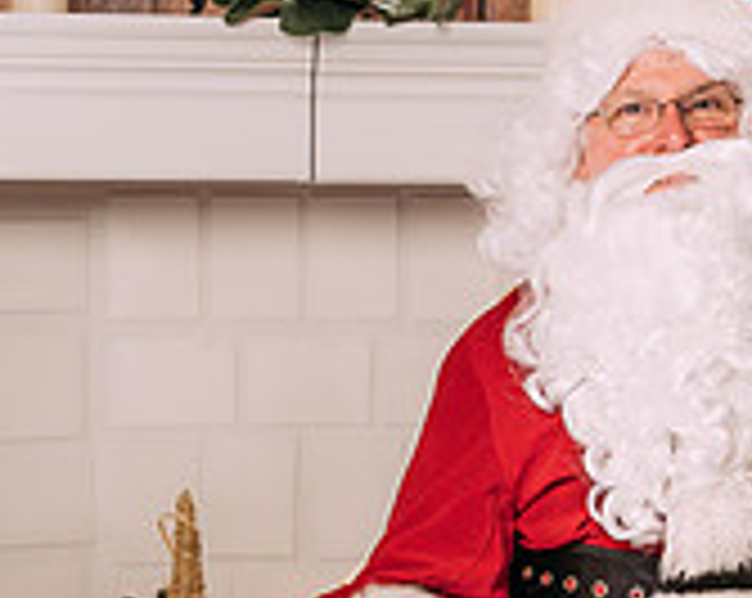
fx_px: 2755
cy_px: 584
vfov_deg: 12.3
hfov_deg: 15.4
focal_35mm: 124
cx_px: 631
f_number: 5
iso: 100
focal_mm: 35
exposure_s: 1/100
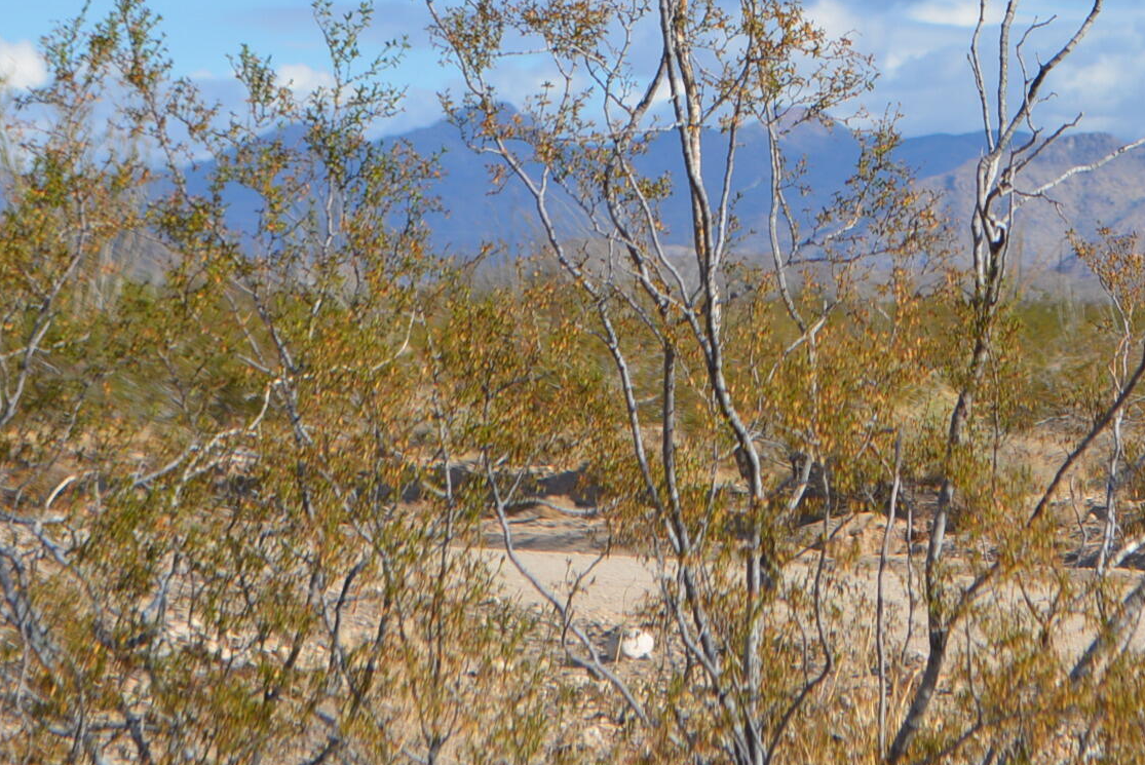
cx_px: 1140
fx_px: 7044
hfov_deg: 9.2
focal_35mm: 221
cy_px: -36
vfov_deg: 6.2
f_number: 8
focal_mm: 55
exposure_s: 1/250
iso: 100
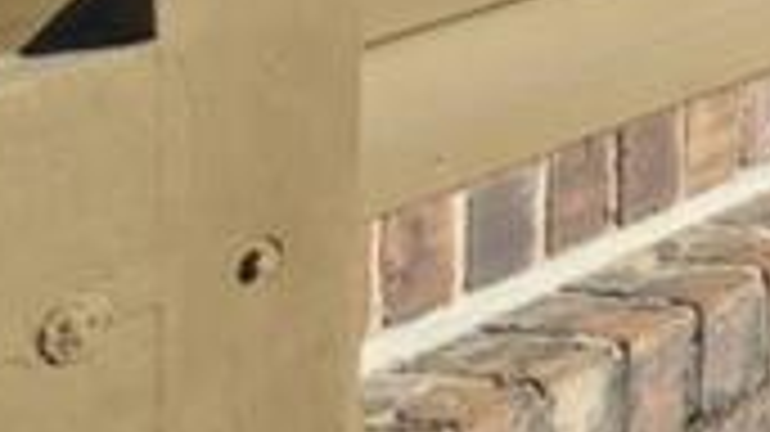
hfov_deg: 11.6
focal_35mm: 125
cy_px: -655
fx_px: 2551
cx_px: 2166
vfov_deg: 8.7
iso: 400
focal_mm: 20
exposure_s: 1/500
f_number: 13
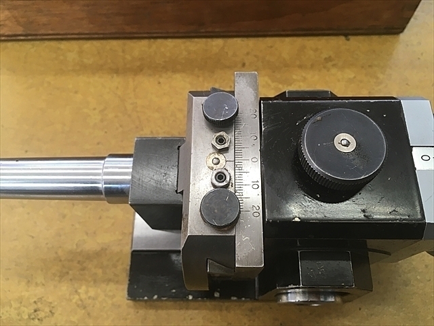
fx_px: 364
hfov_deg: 61.7
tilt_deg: -67.1
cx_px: 217
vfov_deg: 48.2
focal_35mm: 29
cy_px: 163
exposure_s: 1/30
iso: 50
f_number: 2.2
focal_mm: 4.15
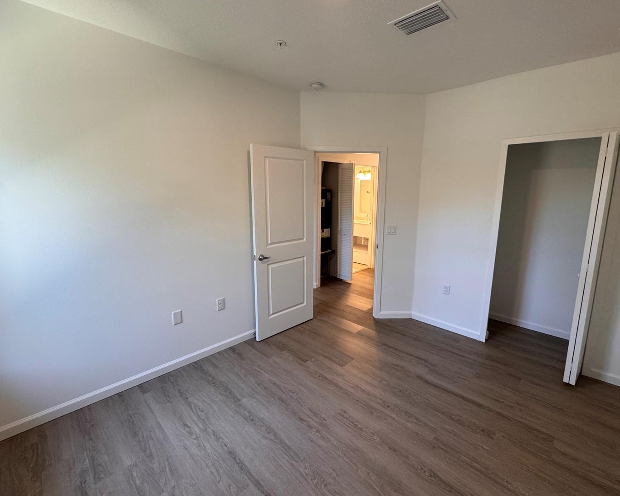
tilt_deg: -9.8
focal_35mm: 16
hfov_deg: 93.1
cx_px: 319
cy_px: 238
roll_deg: -1.0
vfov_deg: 80.3
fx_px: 294
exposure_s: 1/120
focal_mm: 2.22
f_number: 2.2
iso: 200
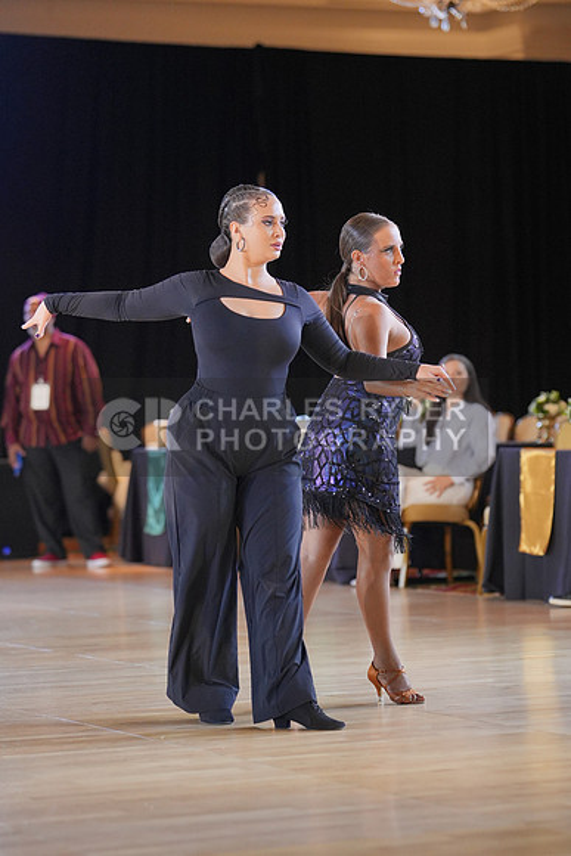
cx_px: 286
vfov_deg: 16.9
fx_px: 2877
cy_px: 428
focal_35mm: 121
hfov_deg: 11.3
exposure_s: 1/500
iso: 1250
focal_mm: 81
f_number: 2
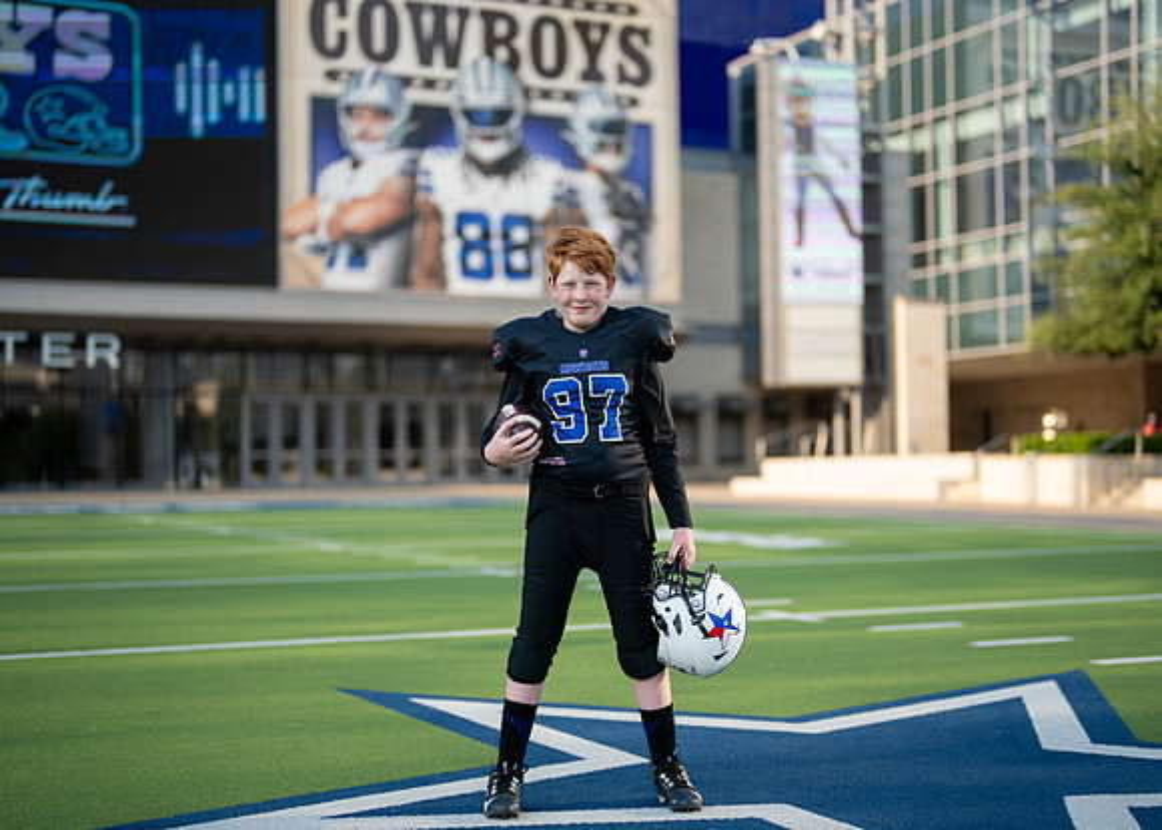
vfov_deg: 25.1
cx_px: 596
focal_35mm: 56
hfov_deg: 34.7
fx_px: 1861
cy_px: 431
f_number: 1.2
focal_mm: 50
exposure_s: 1/3200
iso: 100
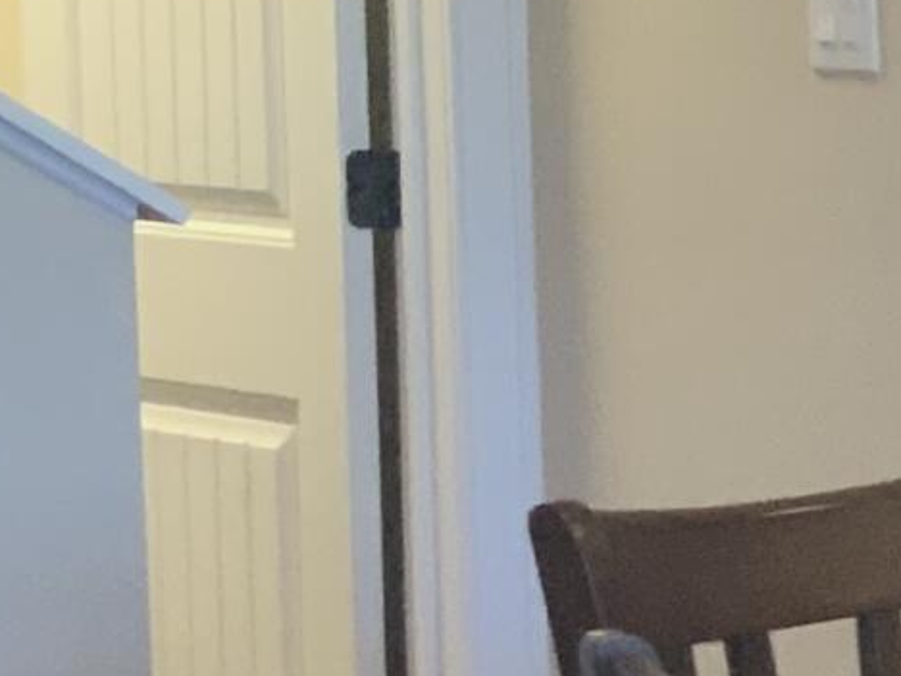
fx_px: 4841
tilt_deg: -6.0
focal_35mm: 186
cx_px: 2343
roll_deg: -0.3
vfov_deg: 8.0
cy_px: 568
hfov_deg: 9.2
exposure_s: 1/60
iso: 200
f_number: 1.8
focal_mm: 3
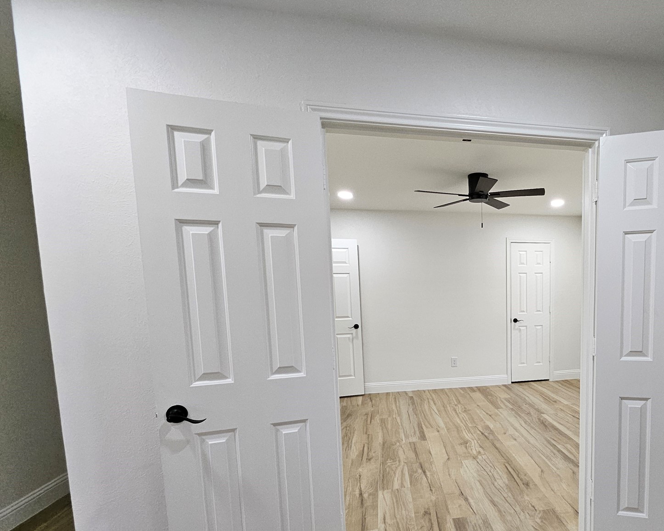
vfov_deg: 72.8
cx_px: 456
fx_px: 354
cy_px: 326
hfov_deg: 82.7
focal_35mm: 18
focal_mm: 1.74
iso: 200
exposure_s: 1/77.4
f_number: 2.2
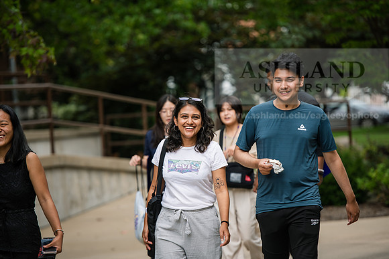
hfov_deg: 11.7
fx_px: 1891
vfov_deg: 7.9
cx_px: 194
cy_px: 130
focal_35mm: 175
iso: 100
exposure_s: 1/500
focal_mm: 175
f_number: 3.5
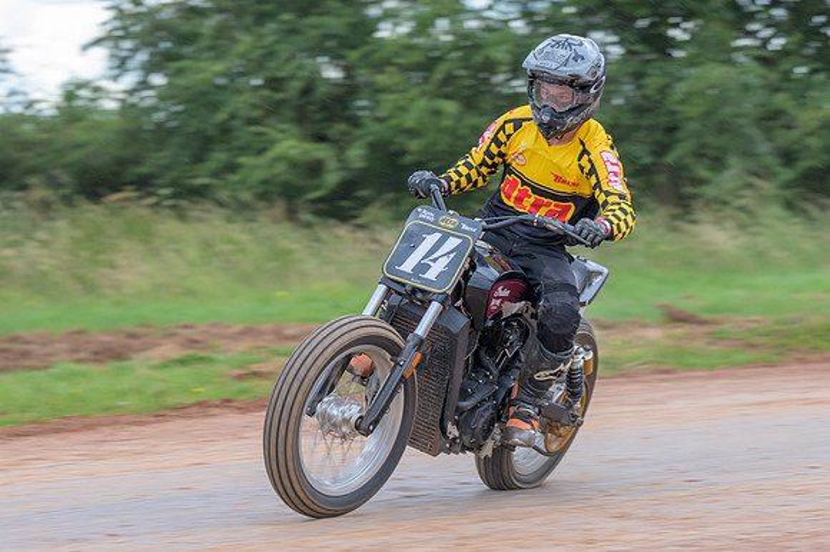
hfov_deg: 11.1
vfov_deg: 7.4
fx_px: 4258
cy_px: 311
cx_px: 327
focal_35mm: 185
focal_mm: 101
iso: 140
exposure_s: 1/250
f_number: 4
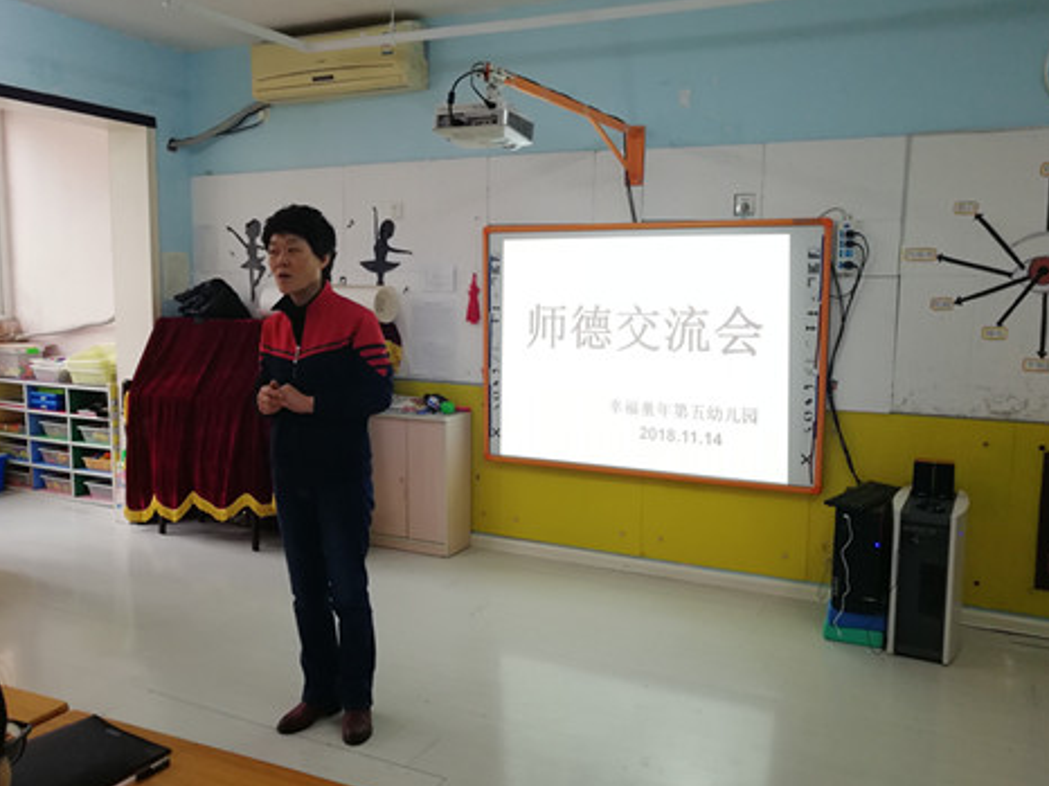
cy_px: 386
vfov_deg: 48.2
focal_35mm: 29
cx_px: 509
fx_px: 878
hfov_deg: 61.7
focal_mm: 3.83
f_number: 1.8
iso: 160
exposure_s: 1/40
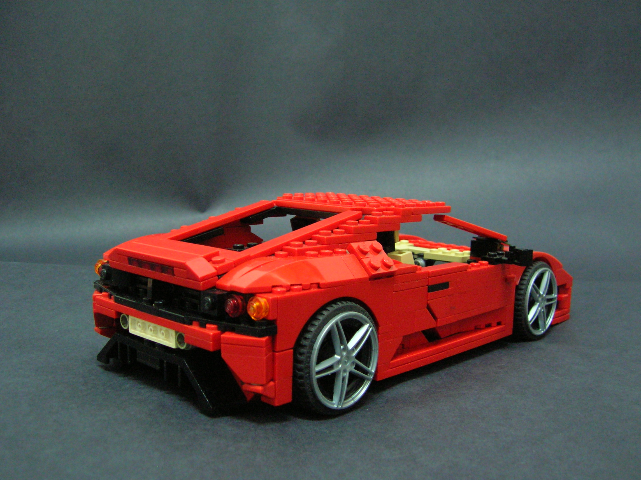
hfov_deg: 51.4
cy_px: 240
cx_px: 320
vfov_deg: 39.6
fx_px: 666
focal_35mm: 36
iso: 200
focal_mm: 6
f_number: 2.9
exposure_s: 1/2.9
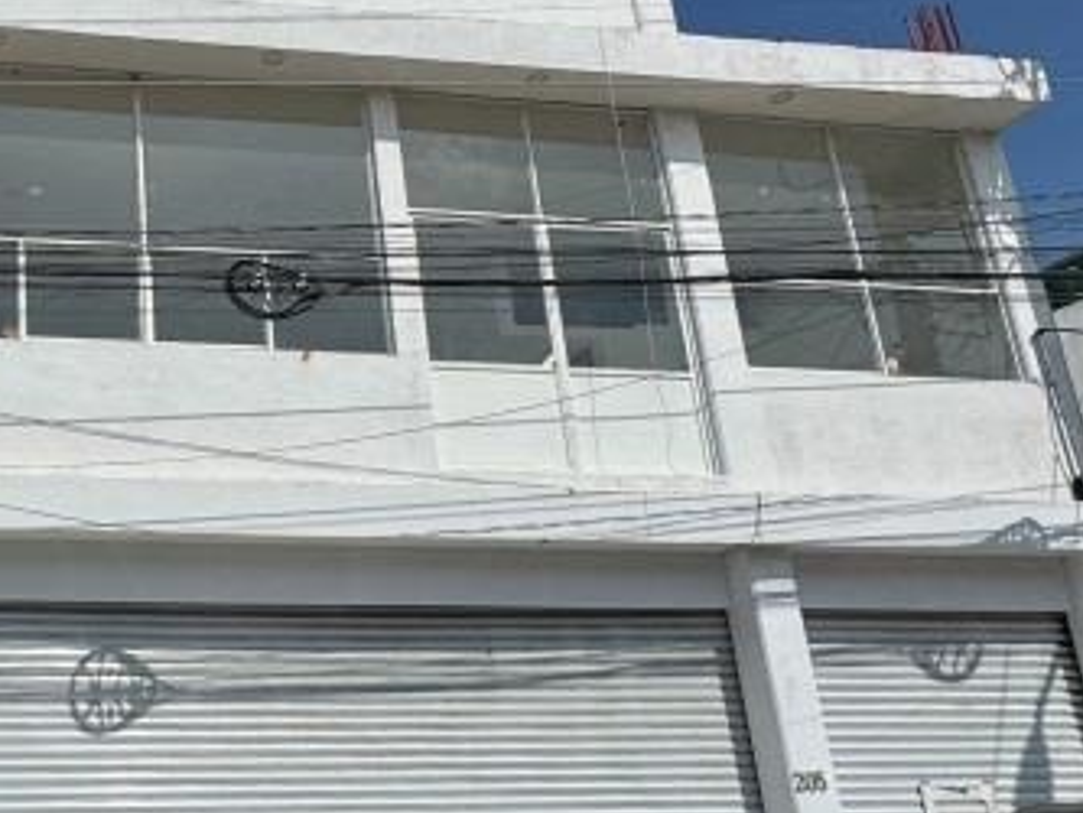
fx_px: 1346
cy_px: 387
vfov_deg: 33.6
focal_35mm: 43
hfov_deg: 39.2
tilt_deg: +18.5
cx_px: 23
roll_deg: +1.6
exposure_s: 1/6135
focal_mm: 2.22
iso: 32
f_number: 2.2
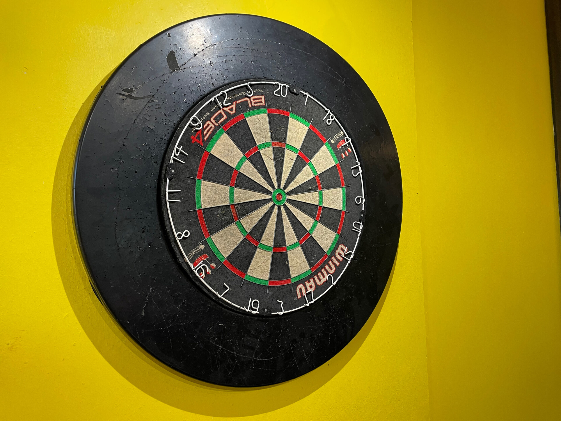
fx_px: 421
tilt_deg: +4.8
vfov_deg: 53.1
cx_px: 280
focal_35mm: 26
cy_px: 210
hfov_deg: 67.3
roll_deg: +0.7
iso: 64
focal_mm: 4.2
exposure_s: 1/50
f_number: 1.6
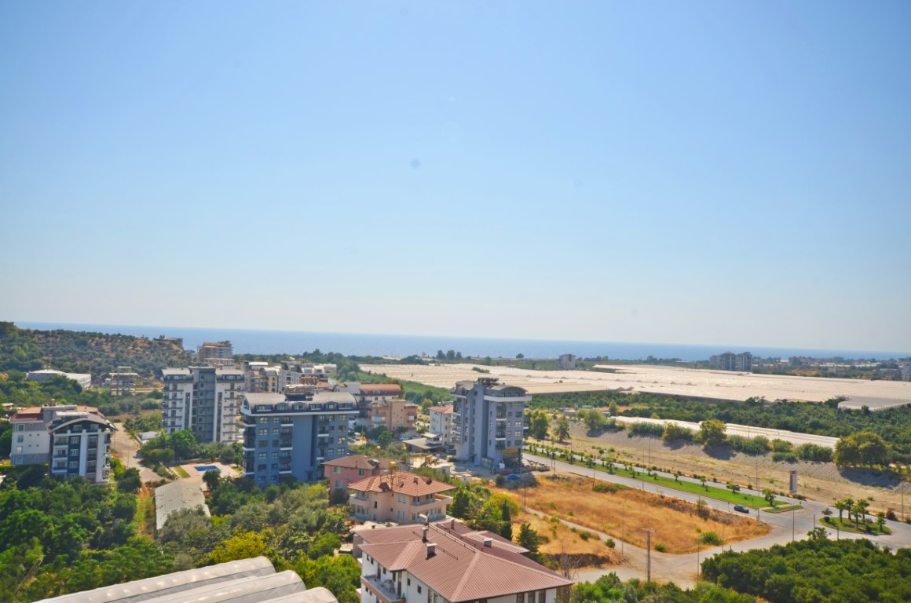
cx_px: 456
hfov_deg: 62.0
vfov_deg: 43.4
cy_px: 302
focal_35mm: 30
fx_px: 758
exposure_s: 1/250
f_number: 11
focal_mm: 20
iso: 100
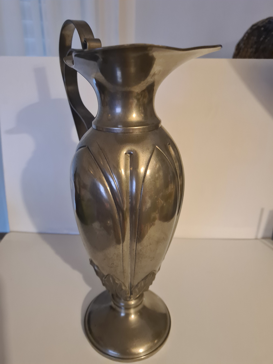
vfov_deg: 67.3
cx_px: 136
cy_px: 182
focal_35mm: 26
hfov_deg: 53.1
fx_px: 273
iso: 500
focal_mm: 5.4
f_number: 1.8
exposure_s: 1/33
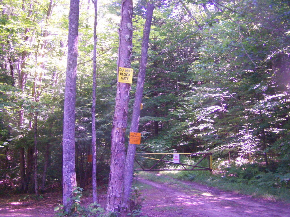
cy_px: 108
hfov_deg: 49.0
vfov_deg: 37.7
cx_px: 145
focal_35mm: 38
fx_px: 318
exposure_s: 1/100
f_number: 2.8
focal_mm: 6.3
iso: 400
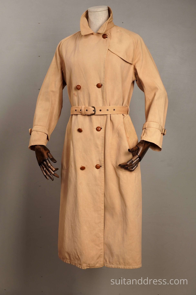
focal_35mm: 48
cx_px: 98
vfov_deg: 41.1
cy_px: 148
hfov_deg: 28.1
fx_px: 392
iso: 250
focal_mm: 32
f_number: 8
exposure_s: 1/25
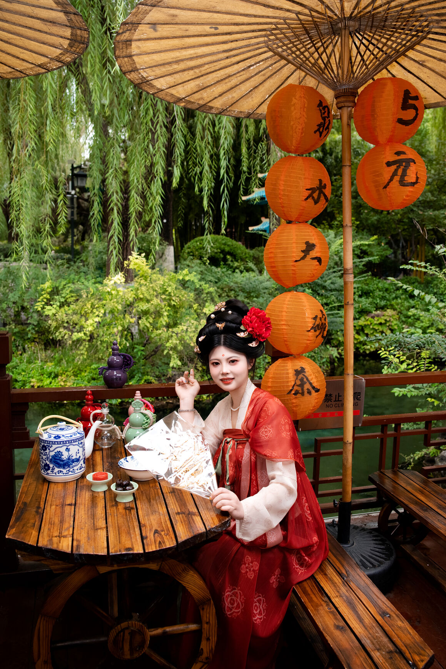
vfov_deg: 61.9
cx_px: 219
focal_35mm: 30
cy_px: 333
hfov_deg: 43.6
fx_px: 558
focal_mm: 29
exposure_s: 1/125
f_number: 4
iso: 800
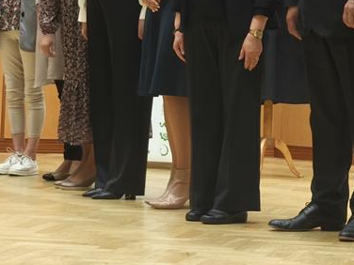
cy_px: -13
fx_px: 1544
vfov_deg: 9.7
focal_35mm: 151
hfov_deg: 13.0
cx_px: 274
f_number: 1.9
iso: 1250
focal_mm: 7.1
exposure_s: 1/100
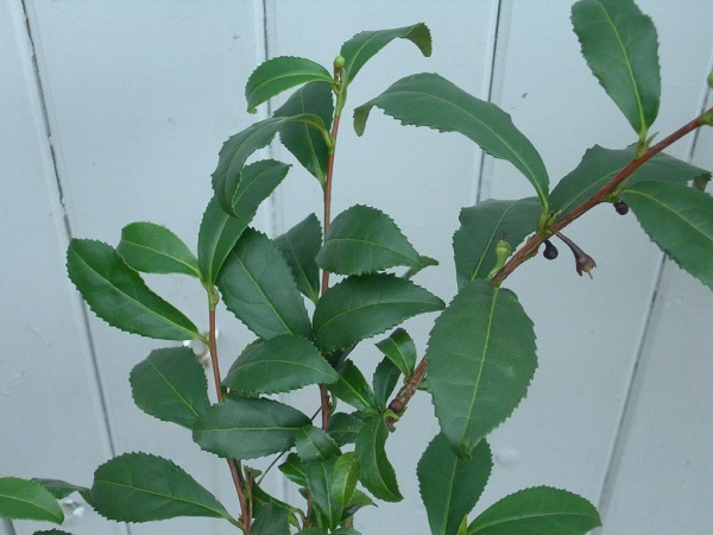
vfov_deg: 16.1
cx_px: 356
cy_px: 268
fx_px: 1895
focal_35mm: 92
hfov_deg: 21.3
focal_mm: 19.1
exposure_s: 1/100
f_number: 4.3
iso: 400
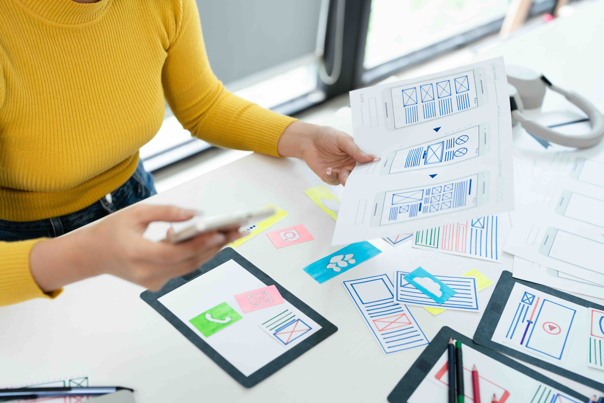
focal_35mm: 50
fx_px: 839
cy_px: 202
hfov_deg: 39.6
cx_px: 302
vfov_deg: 27.0
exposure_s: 1/160
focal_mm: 50
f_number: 2.8
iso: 640
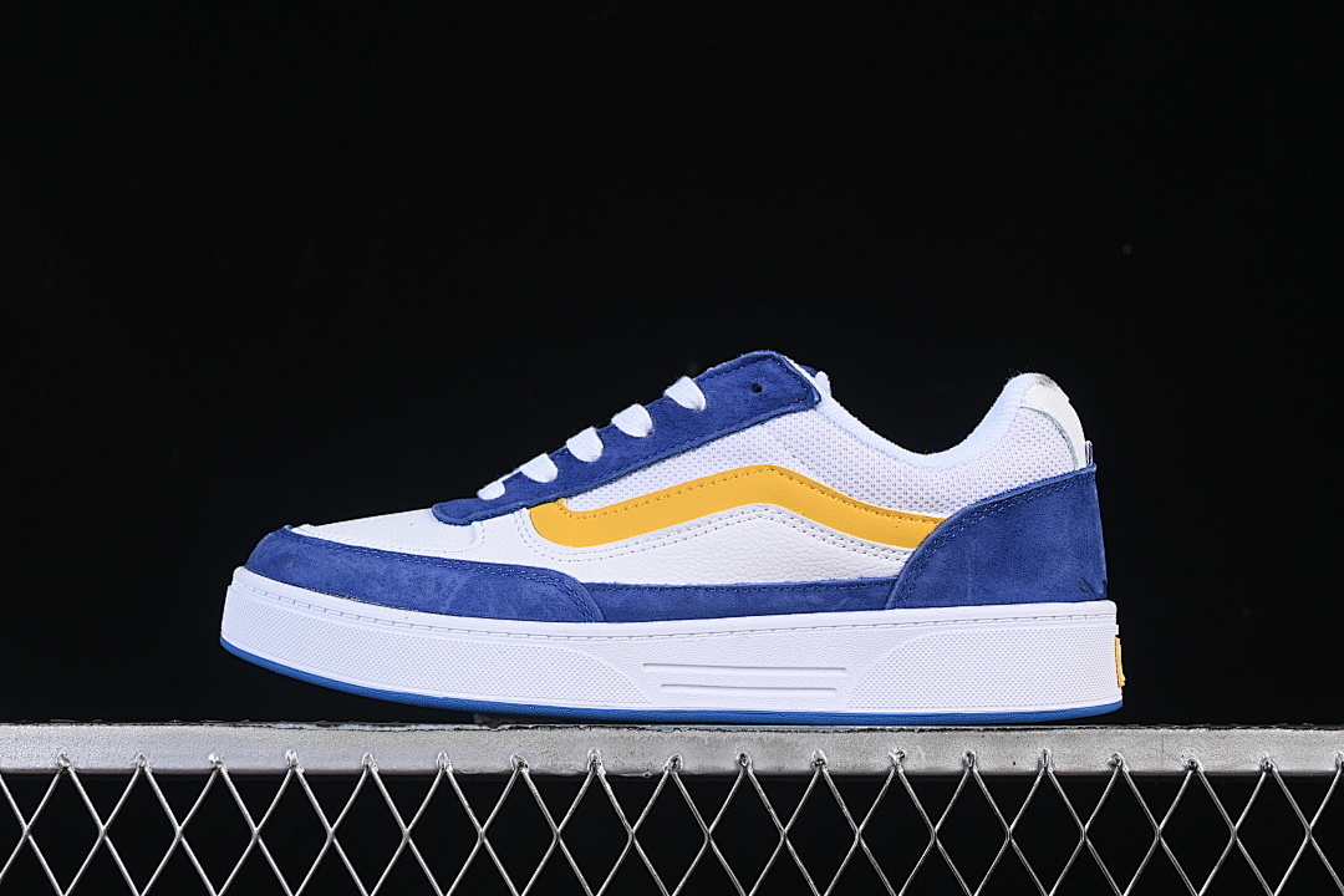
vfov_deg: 18.2
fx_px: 2800
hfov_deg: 27.0
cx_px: 672
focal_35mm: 75
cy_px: 448
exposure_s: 1/80
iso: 160
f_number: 8
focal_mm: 50
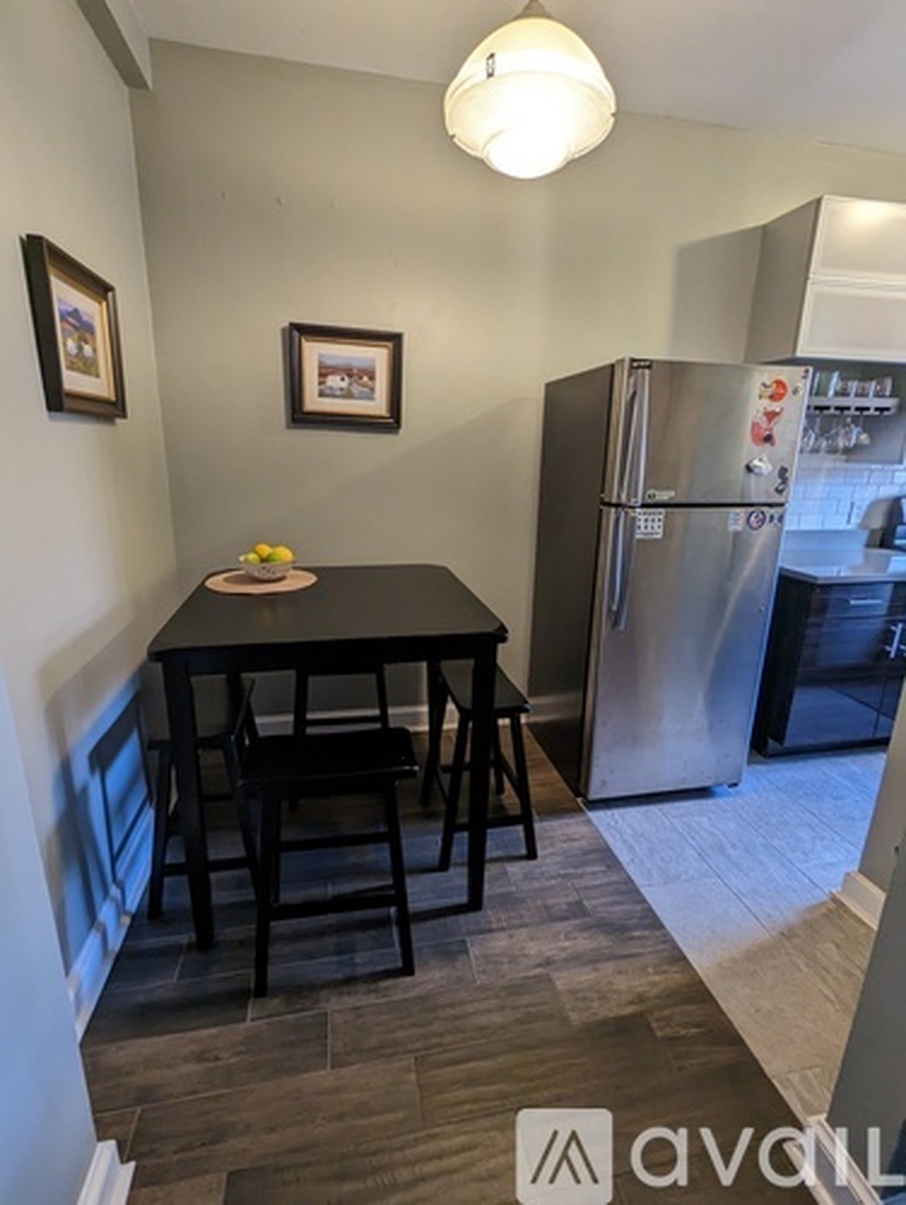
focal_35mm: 16
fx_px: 557
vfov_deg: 94.4
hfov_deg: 78.2
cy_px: 602
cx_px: 453
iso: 212
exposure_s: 1/24
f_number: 2.2
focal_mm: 2.35
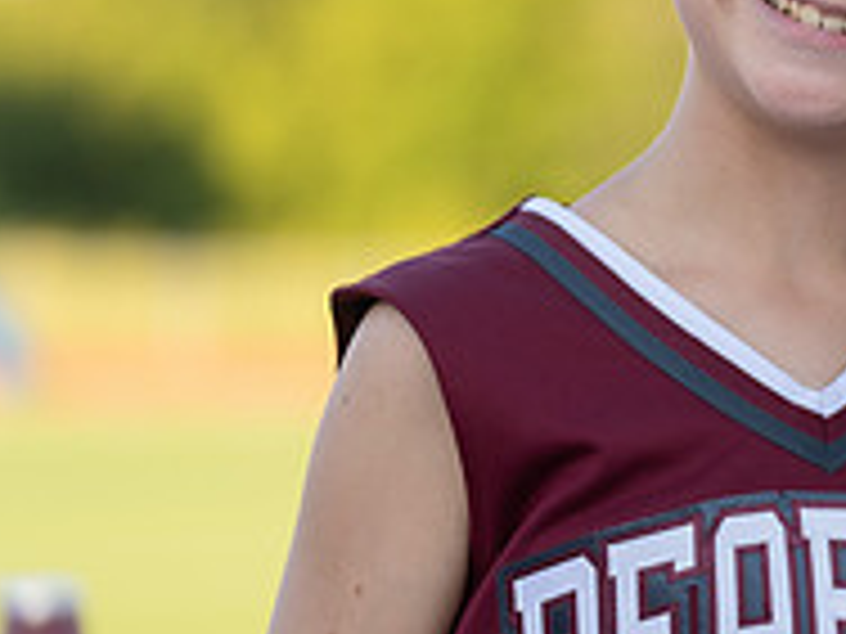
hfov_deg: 6.3
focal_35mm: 311
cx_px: 1161
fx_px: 7601
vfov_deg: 4.8
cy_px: 137
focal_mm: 105
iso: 100
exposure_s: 1/320
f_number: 2.8
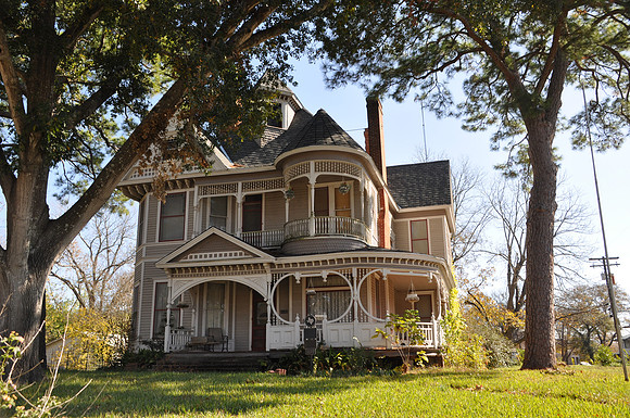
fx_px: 577
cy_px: 209
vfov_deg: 39.9
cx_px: 315
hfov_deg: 57.3
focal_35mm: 33
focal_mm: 22
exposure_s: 1/160
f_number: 6.3
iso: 200
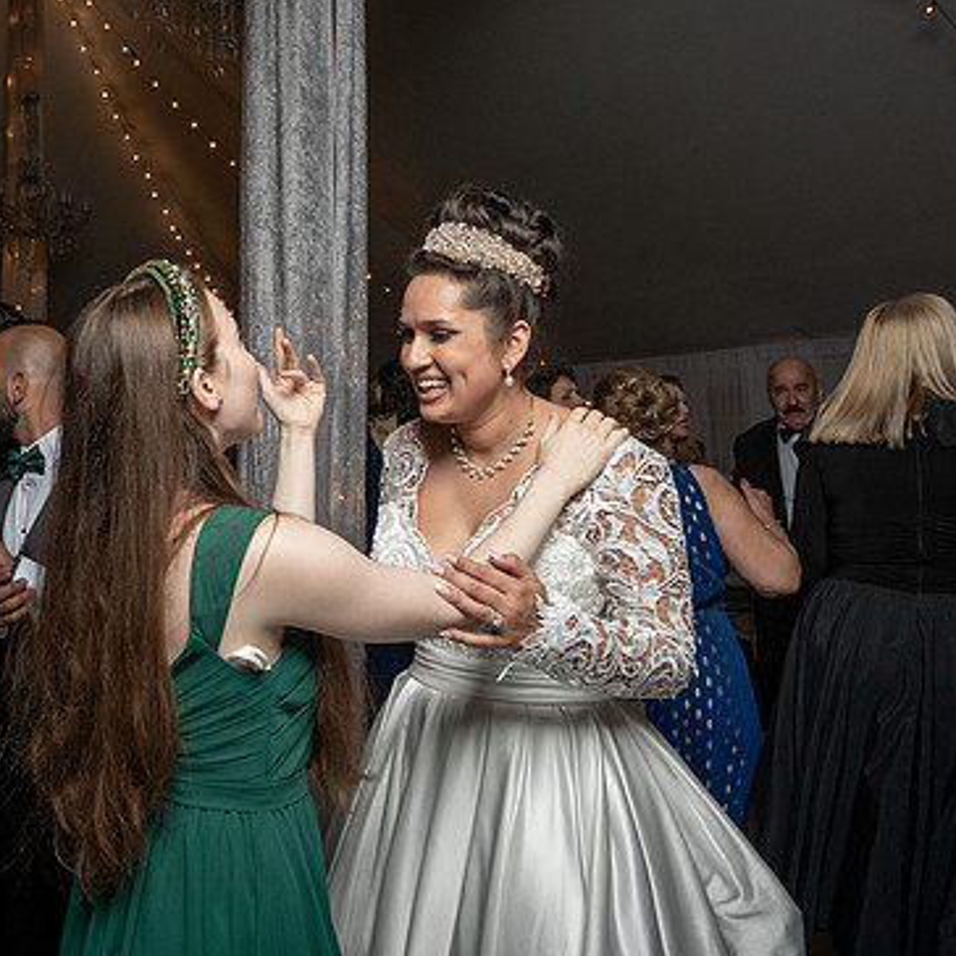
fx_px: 937
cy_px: 410
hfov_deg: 52.7
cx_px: 295
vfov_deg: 53.8
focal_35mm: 30
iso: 2000
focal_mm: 18
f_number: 5.6
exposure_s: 1/250
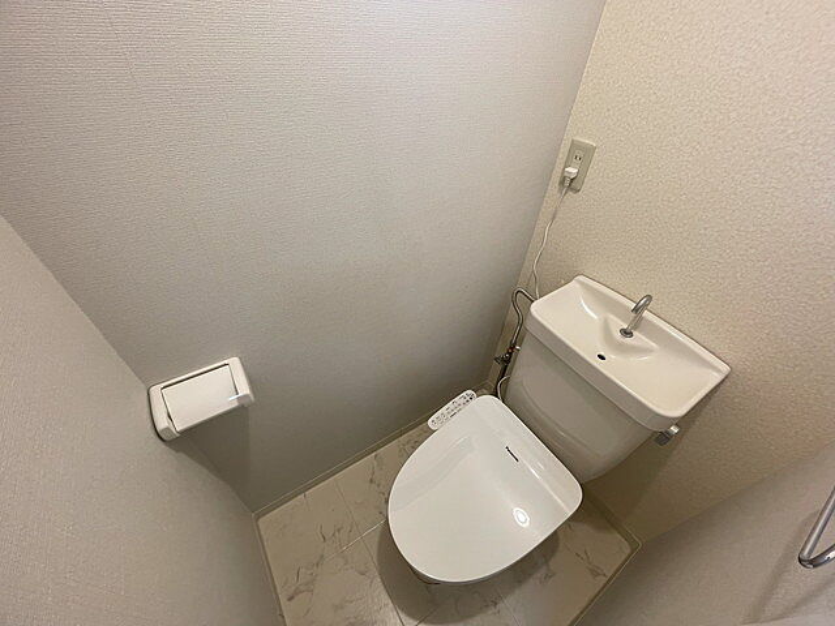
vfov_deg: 85.7
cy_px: 313
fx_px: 338
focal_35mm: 14
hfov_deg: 102.1
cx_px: 418
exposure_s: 1/30
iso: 50
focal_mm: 1.55
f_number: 2.4
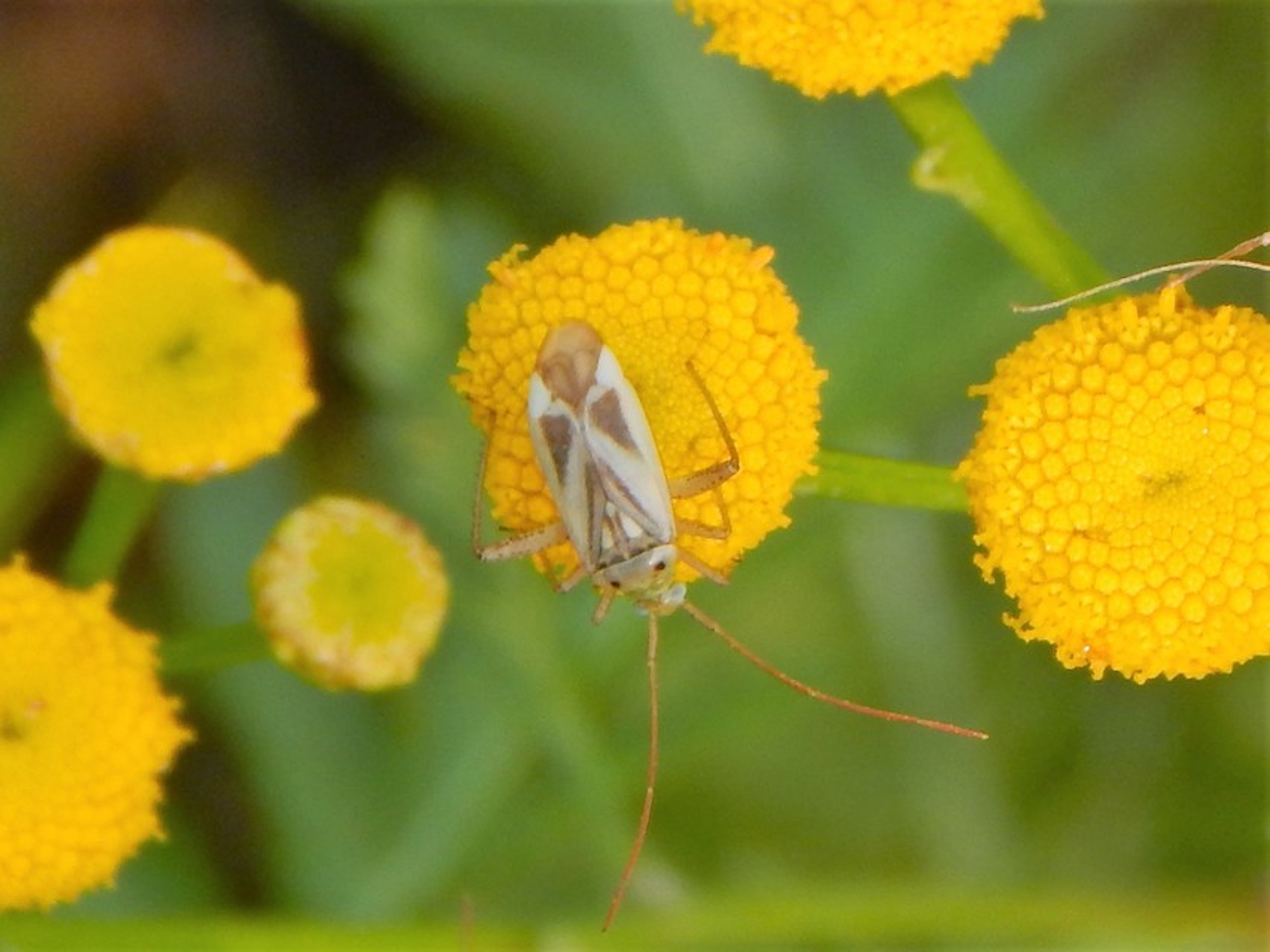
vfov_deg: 8.2
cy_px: 476
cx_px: 635
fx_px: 6678
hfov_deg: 10.9
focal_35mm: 182
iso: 125
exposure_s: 1/125
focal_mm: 32.8
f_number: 5.3
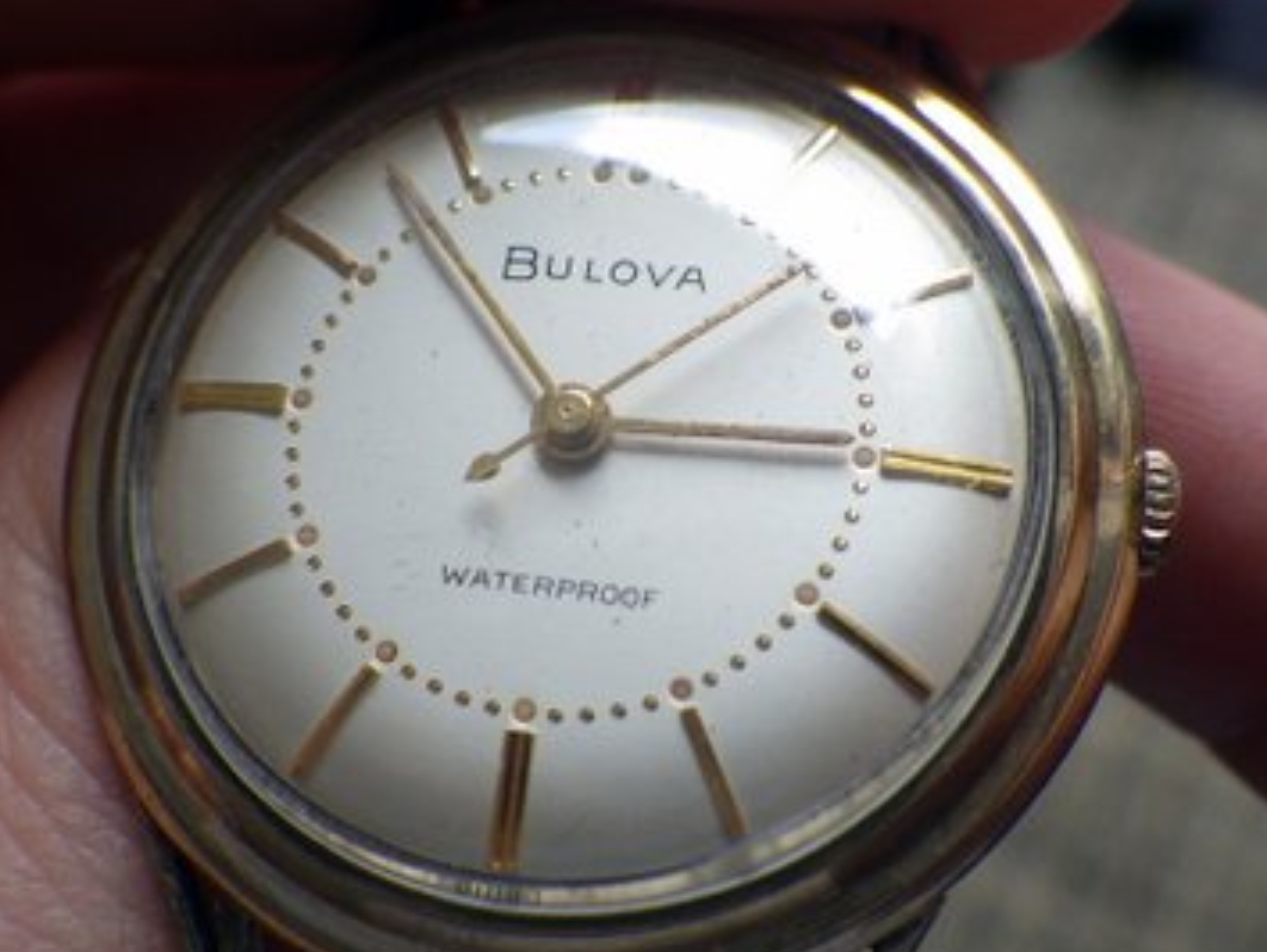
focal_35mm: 42
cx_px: 644
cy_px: 505
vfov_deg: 34.4
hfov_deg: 44.8
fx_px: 1538
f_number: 3.1
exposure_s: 1/80
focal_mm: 5.5
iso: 125
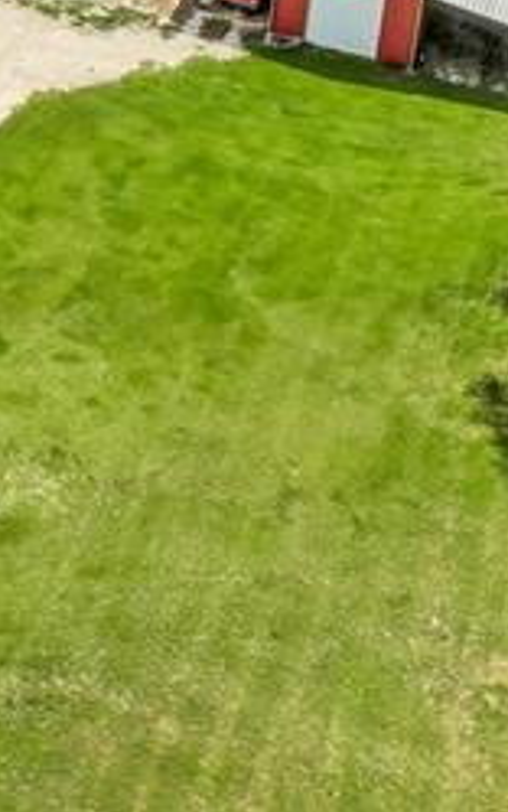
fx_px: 2034
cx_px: -374
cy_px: -287
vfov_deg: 20.3
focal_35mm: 92
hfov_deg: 13.0
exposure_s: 1/320
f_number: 2.8
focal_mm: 8.38
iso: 100
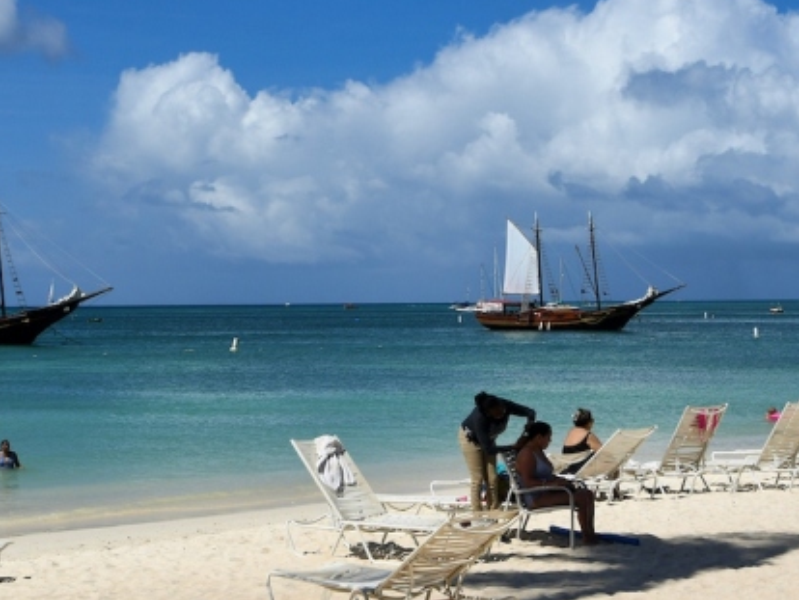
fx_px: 1801
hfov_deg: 25.0
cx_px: 320
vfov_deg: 18.9
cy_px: 255
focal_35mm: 78
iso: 200
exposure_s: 1/500
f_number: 11
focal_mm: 28
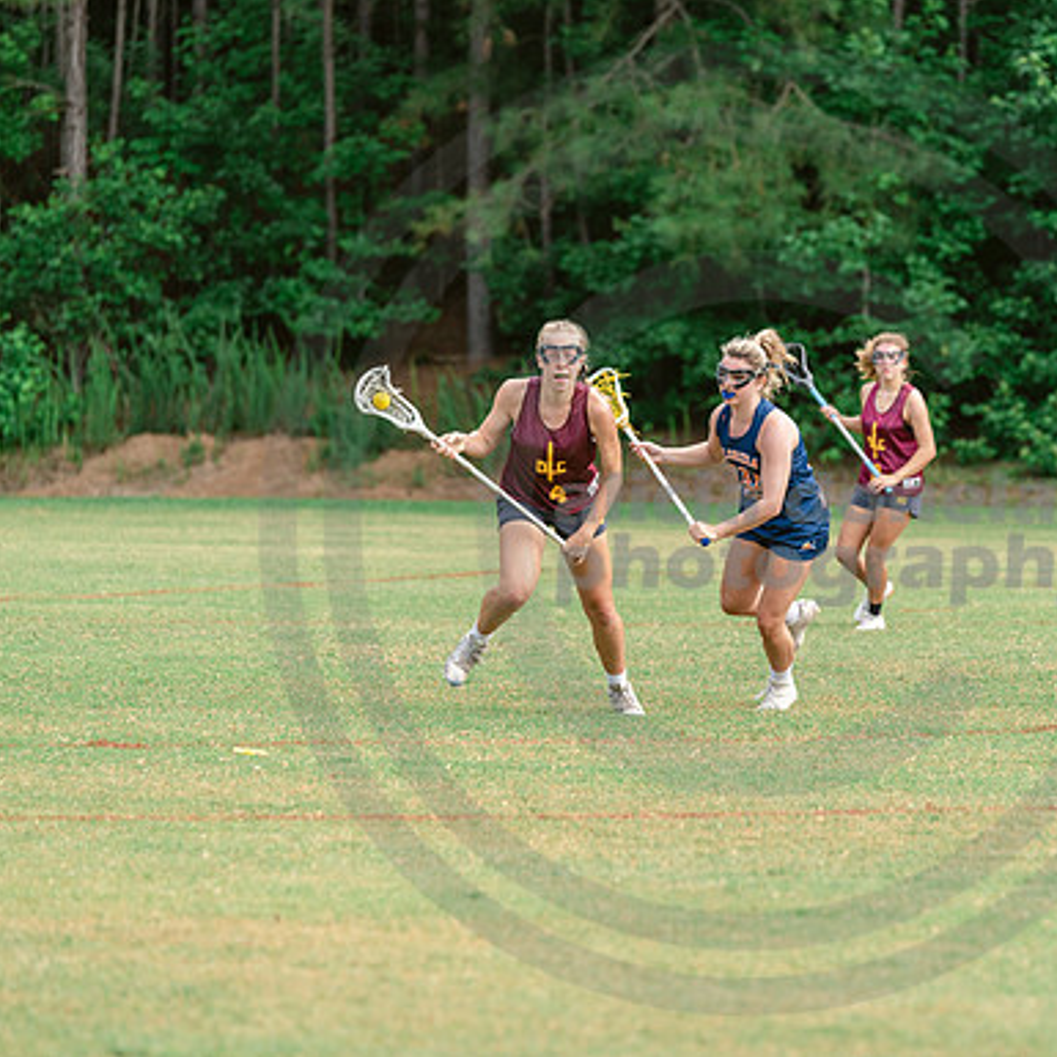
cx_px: 747
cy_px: 528
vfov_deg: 7.4
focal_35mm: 237
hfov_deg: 7.4
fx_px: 8188
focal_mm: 185
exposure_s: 1/800
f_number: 3.5
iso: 250
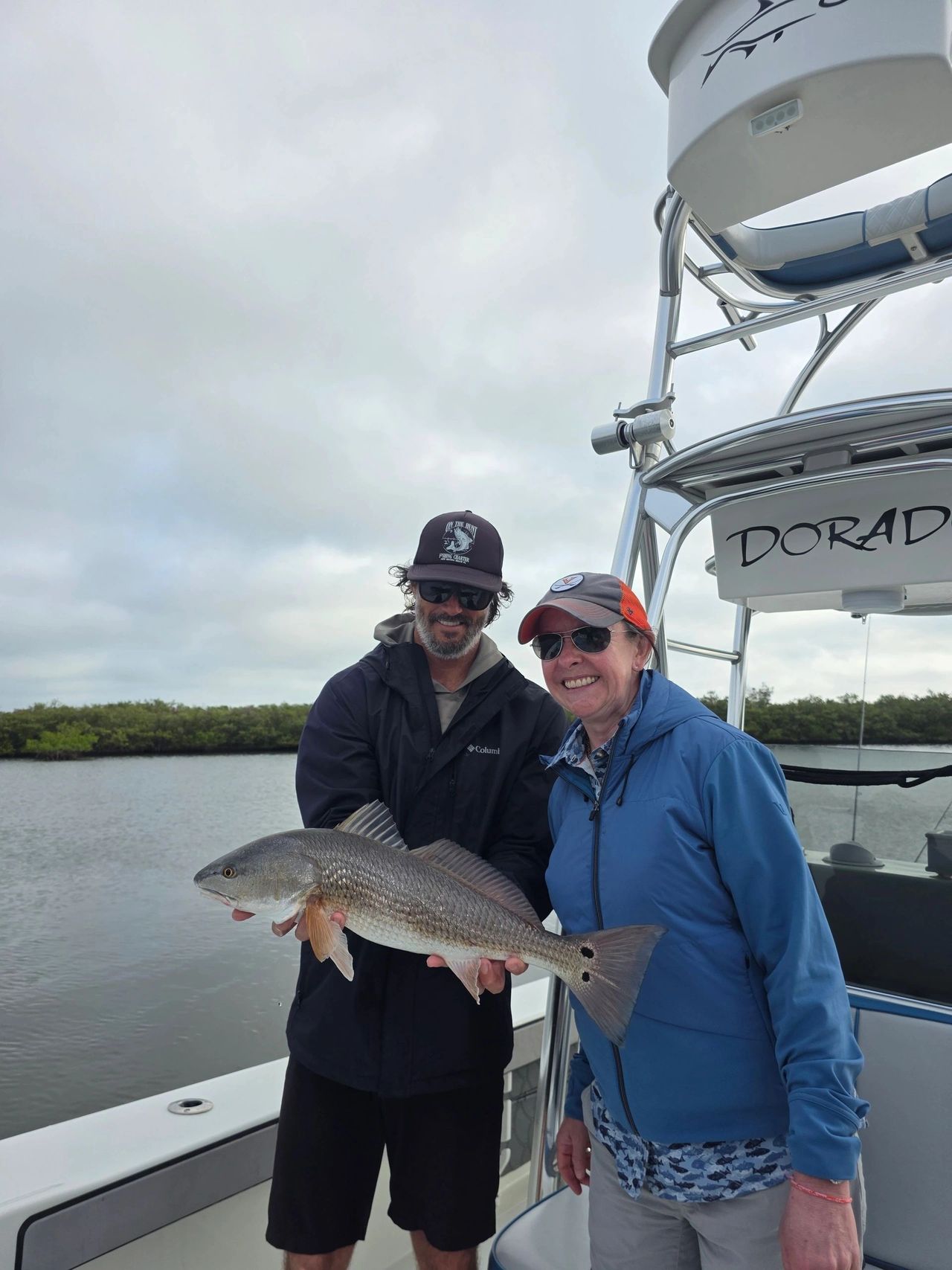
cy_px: 635
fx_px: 843
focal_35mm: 23
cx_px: 476
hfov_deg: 58.9
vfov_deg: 73.9
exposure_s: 1/3177
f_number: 1.7
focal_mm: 6.3
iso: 80
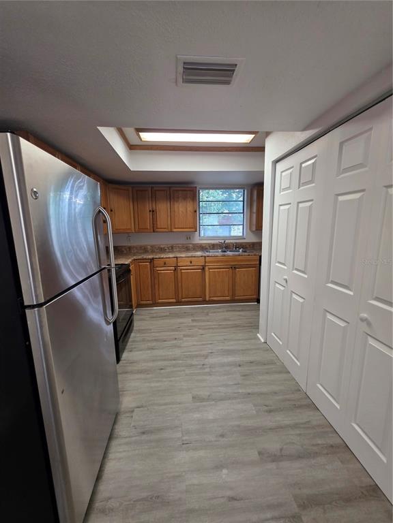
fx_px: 197
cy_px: 262
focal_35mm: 13
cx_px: 196
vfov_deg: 106.2
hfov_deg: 89.9
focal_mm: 2.2
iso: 200
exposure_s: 1/60
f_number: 1.9
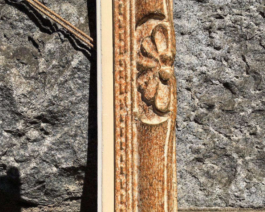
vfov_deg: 43.3
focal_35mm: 34
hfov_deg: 52.8
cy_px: 110
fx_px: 267
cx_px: 130
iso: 25
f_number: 2.2
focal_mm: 4.15
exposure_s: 1/2747
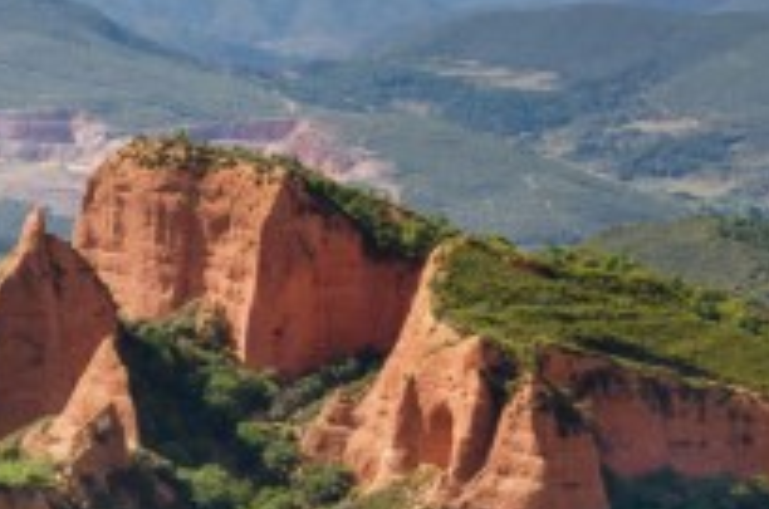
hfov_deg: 13.0
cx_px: -475
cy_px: 679
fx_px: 3132
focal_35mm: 147
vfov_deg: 9.1
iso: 250
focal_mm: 25
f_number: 11
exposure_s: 1/250
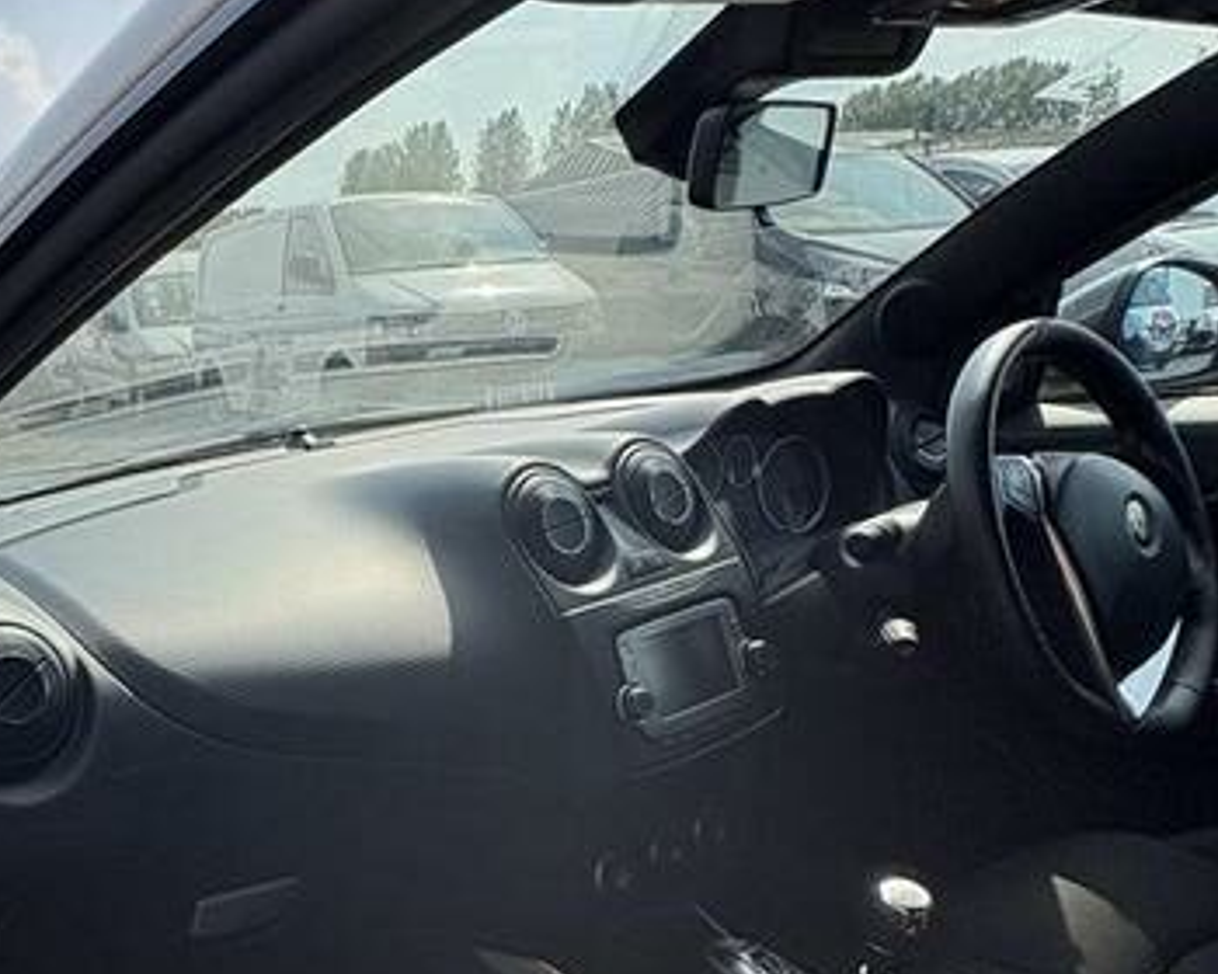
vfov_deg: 41.0
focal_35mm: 35
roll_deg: +2.8
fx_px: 1262
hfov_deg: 47.3
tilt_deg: -18.8
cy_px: 734
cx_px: 167
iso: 64
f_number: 2.2
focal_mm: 2.22
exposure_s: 1/1178
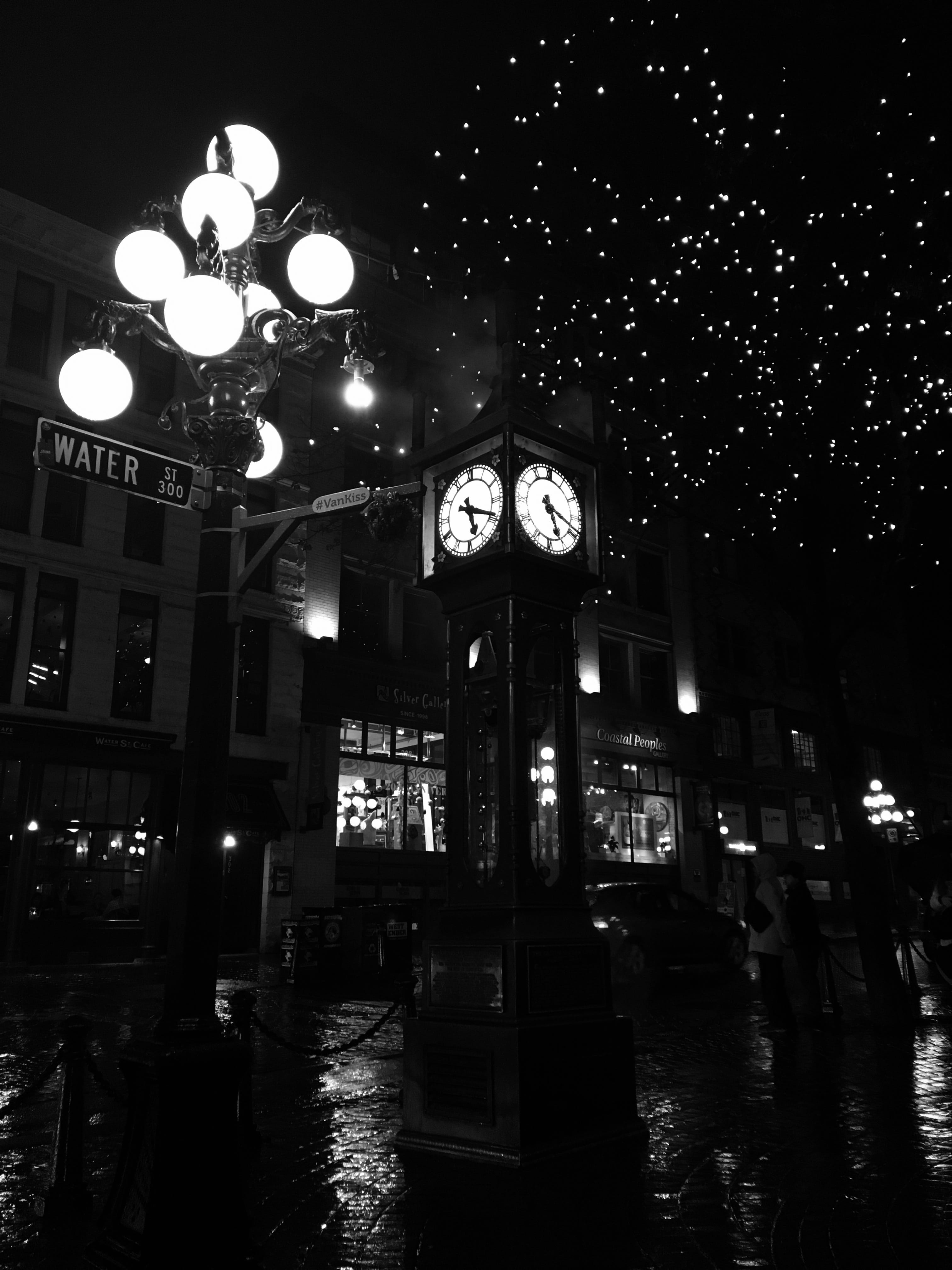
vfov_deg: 61.7
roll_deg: +0.6
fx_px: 1063
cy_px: 635
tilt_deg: +16.0
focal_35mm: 29
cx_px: 476
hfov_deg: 48.2
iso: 125
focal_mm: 4.15
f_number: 2.2
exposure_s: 1/30
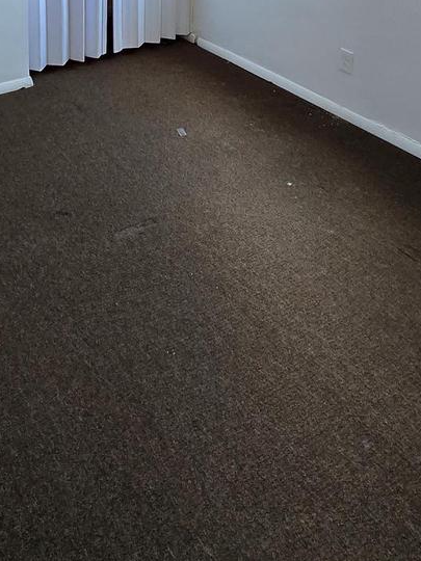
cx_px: 146
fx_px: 600
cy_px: -77
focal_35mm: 37
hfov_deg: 38.3
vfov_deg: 39.5
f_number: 2.2
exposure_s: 1/60
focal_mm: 1.7
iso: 80
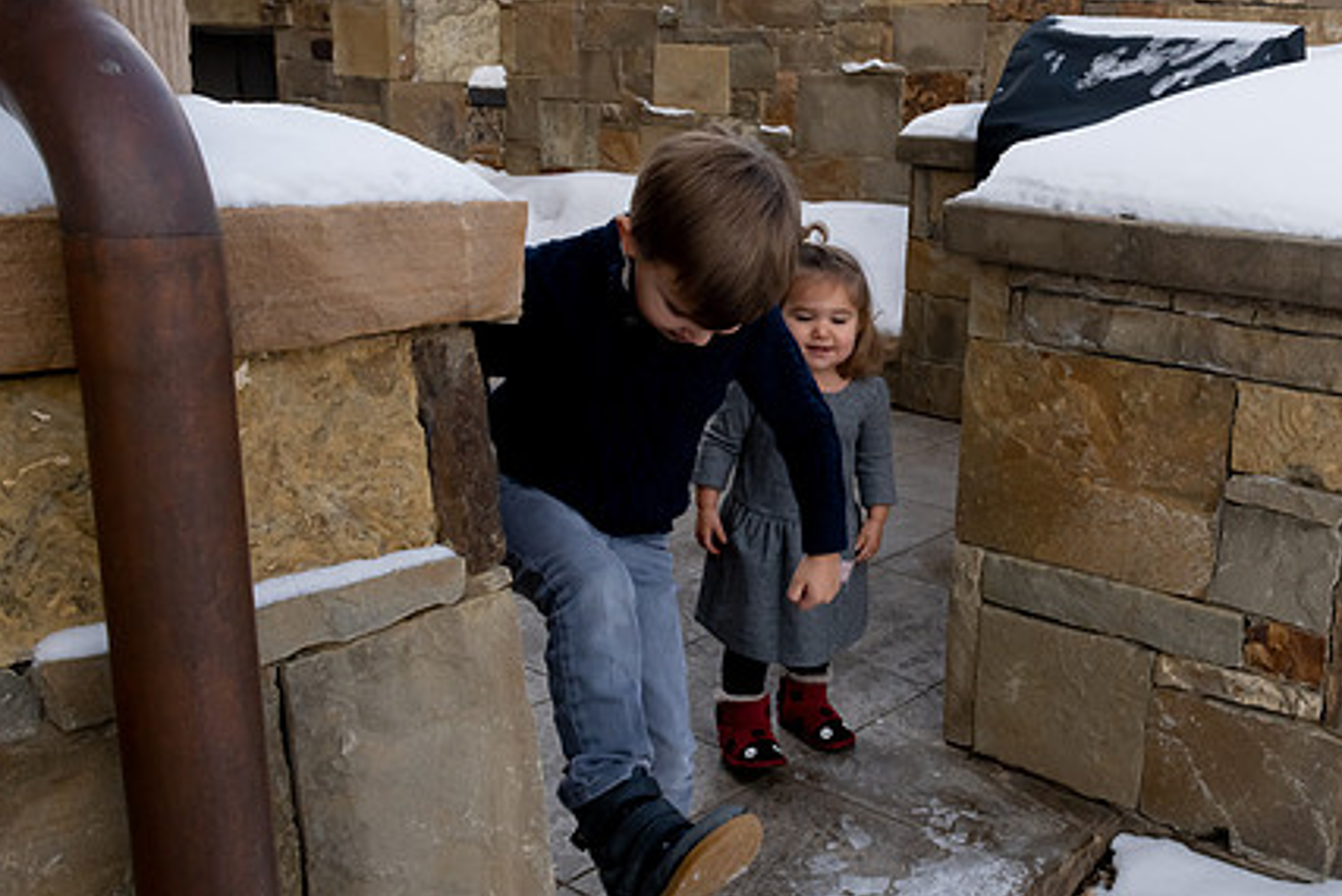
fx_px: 1417
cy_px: 464
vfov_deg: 35.1
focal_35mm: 38
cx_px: 903
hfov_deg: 49.7
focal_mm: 24
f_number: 11
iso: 1250
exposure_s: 1/500
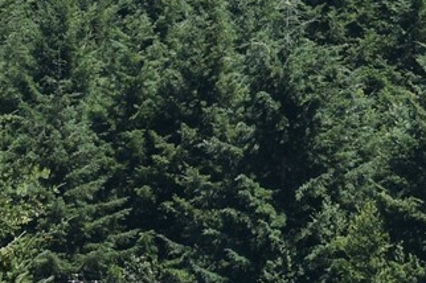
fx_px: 9540
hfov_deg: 2.6
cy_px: 31
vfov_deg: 1.7
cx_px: -169
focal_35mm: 807
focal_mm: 102
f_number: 8
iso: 200
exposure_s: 1/500
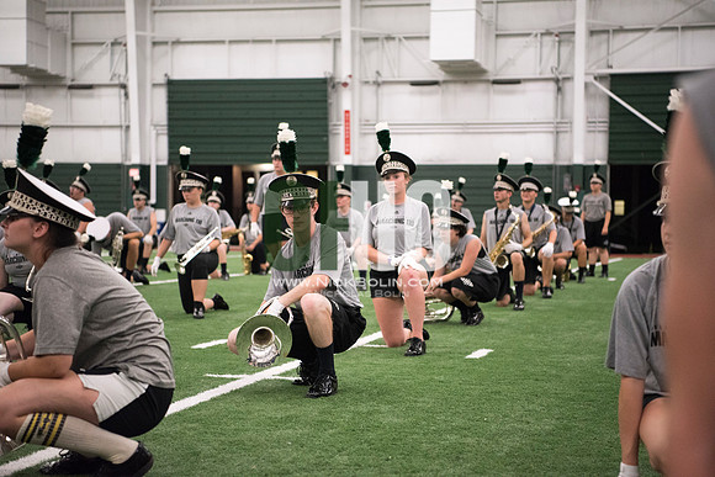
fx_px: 1391
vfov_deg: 19.5
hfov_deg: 28.8
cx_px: 358
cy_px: 238
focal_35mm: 70
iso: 3200
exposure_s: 1/320
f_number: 3.2
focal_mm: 70
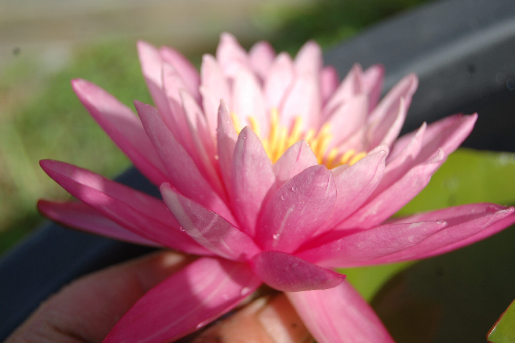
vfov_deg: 18.9
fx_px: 1029
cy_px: 172
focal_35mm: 72
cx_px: 258
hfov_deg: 28.1
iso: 200
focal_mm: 48
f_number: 5.6
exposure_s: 1/800
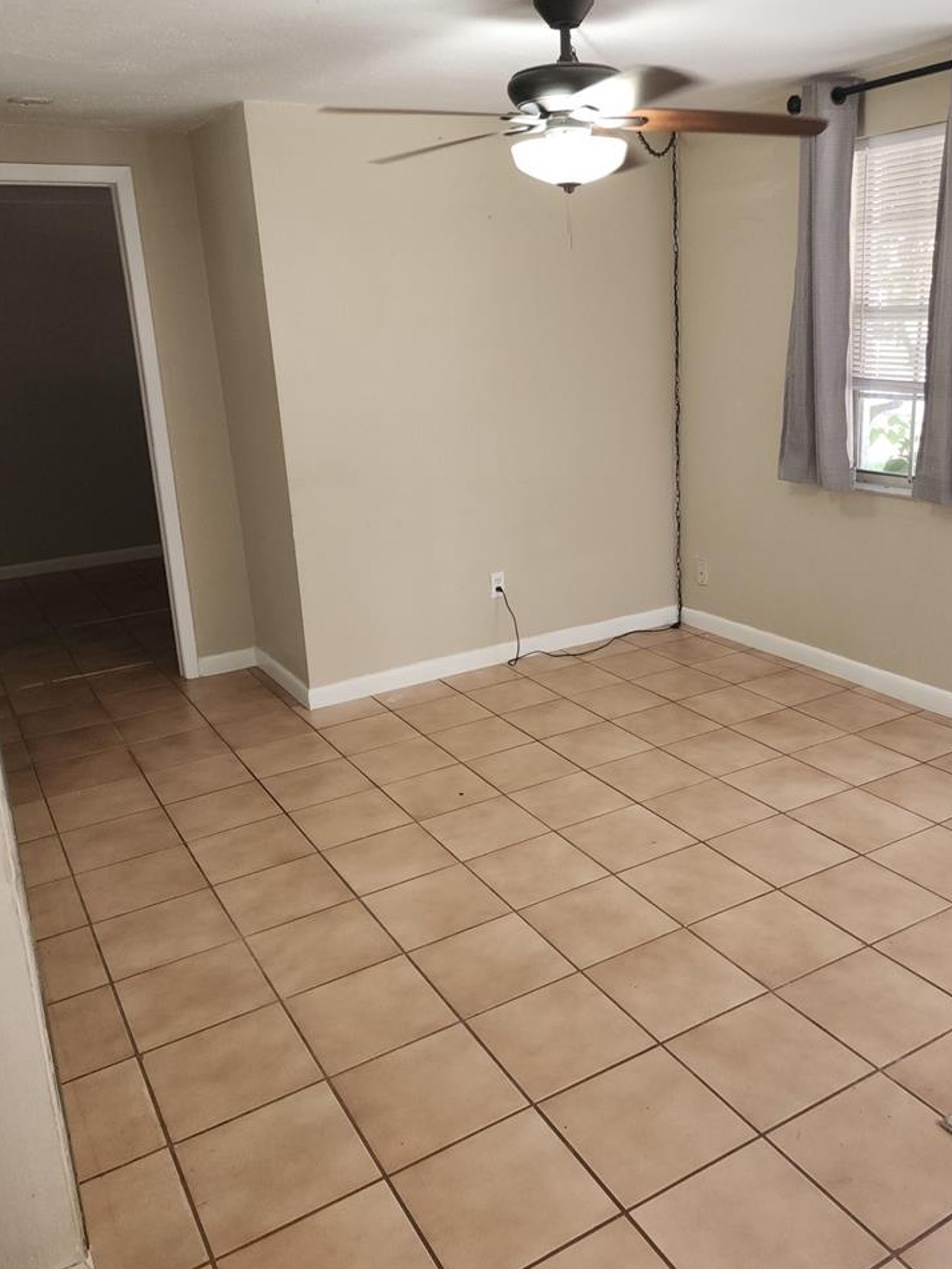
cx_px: 532
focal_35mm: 29
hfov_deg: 48.1
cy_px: 583
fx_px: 1063
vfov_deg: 61.6
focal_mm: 6.4
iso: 100
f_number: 1.8
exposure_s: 1/60
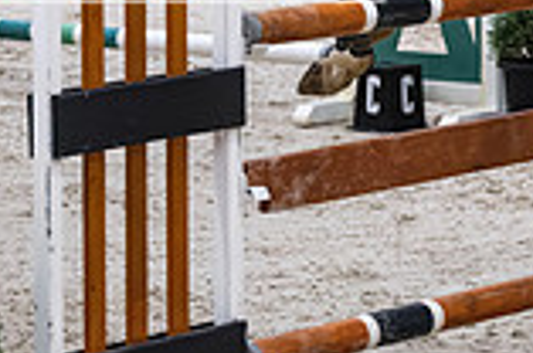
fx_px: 4270
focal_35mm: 289
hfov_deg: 7.1
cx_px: 727
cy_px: -161
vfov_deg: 4.7
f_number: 2.8
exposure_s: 1/800
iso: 3200
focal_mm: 52
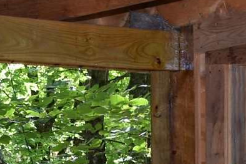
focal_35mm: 269
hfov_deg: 7.6
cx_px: 19
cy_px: 233
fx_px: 1838
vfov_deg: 5.1
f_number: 4
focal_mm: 23
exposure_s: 1/60
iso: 200
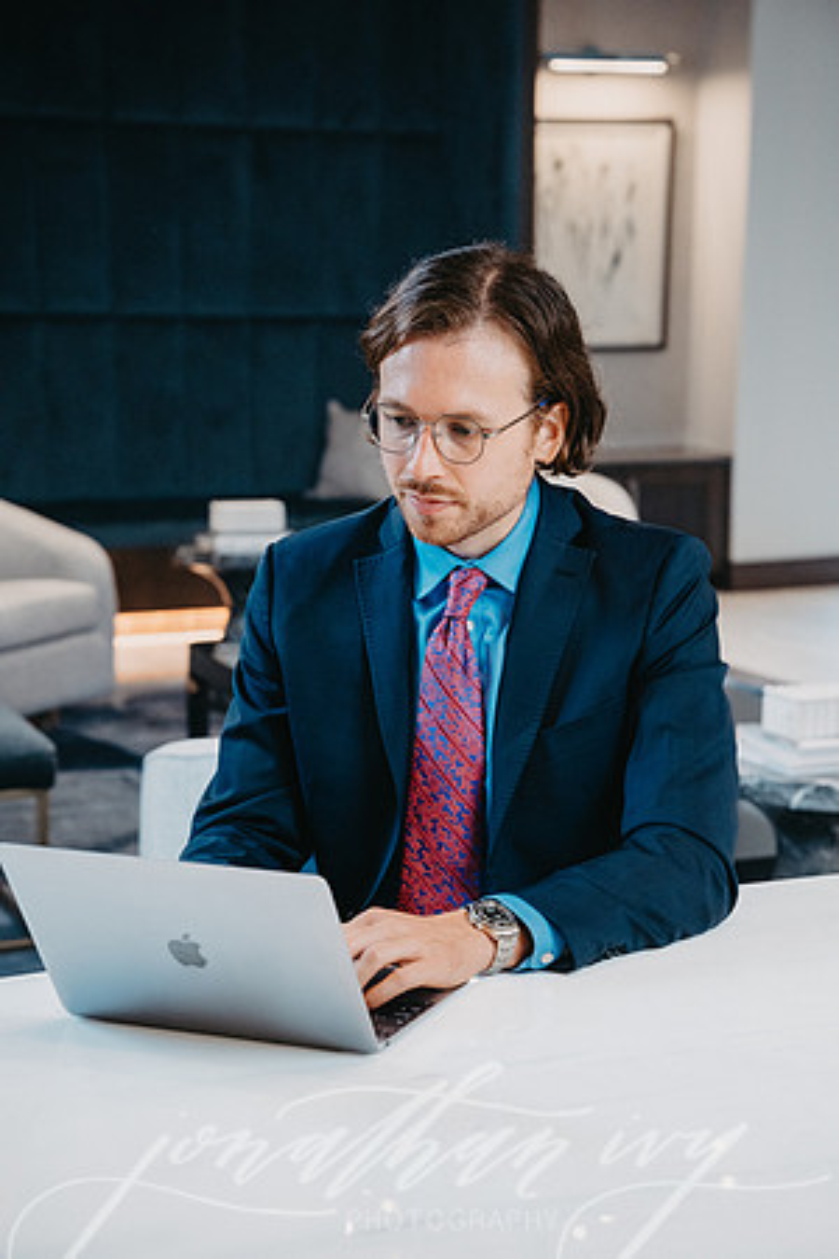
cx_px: 420
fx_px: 2447
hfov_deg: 19.5
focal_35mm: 70
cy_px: 630
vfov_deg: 28.8
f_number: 5
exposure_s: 1/200
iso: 1600
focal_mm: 70
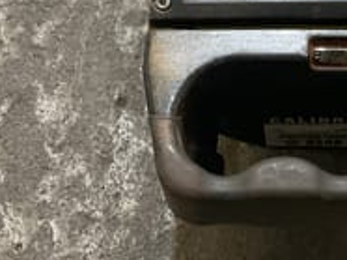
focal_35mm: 78
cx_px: 310
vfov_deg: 18.0
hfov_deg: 24.4
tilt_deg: -52.3
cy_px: -48
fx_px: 781
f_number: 1.8
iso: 125
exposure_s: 1/50
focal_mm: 3
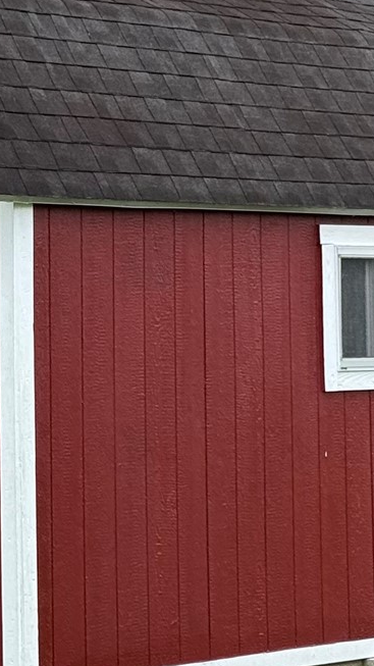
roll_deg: -0.4
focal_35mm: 164
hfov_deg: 7.4
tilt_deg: +3.3
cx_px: 38
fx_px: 2893
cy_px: 223
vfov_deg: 13.1
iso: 80
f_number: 1.78
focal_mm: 6.76
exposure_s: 1/496
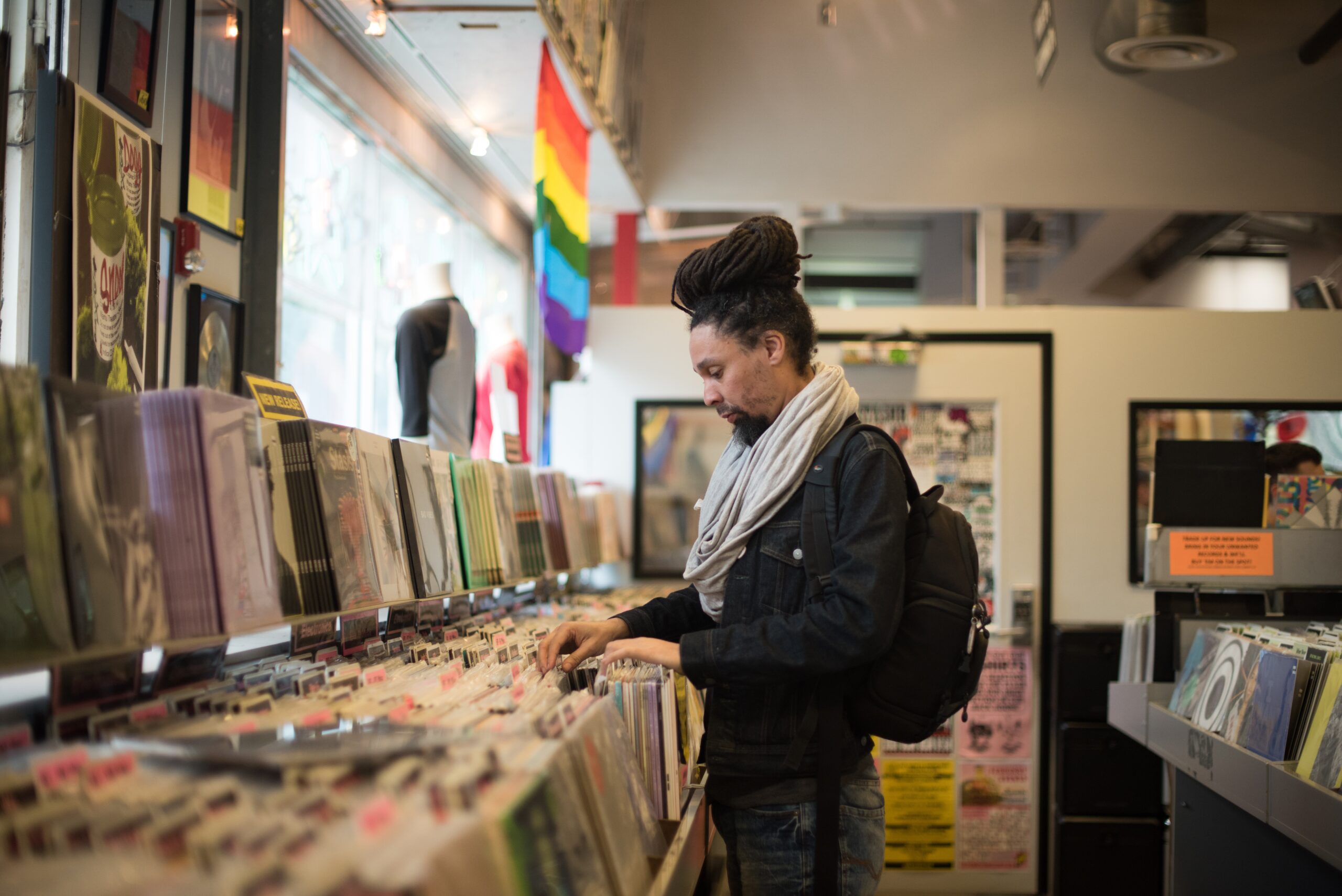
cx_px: 671
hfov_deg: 39.6
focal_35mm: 50
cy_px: 448
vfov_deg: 27.0
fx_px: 1865
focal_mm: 50
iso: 640
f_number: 1.8
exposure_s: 1/250
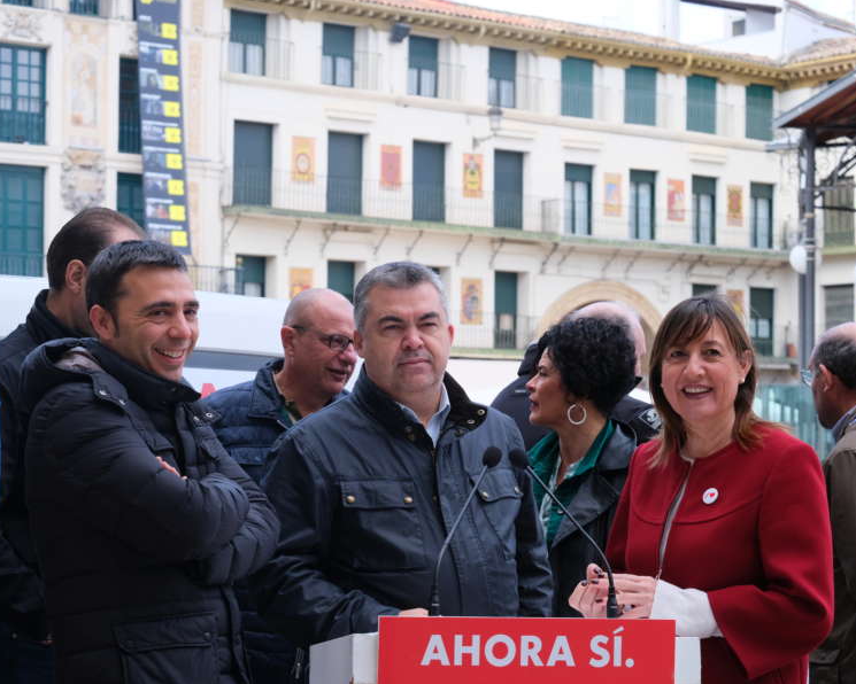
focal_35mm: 85
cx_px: 434
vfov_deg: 18.1
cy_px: 342
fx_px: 2153
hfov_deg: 22.5
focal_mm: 50
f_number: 5.6
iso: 320
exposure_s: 1/160
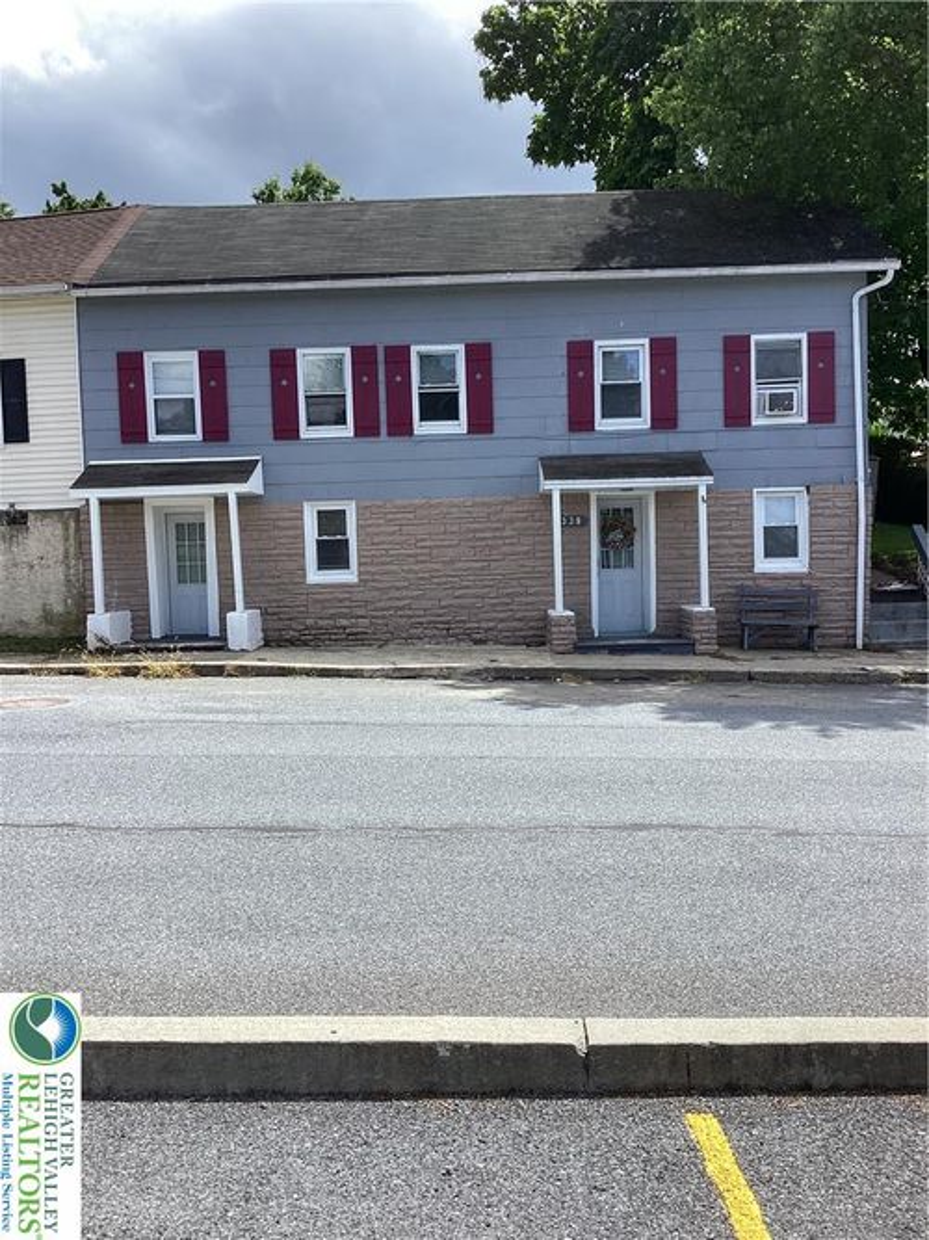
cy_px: 620
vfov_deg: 58.4
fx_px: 1110
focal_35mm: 31
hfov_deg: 45.4
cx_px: 464
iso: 25
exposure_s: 1/1148
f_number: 2.4
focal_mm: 3.3
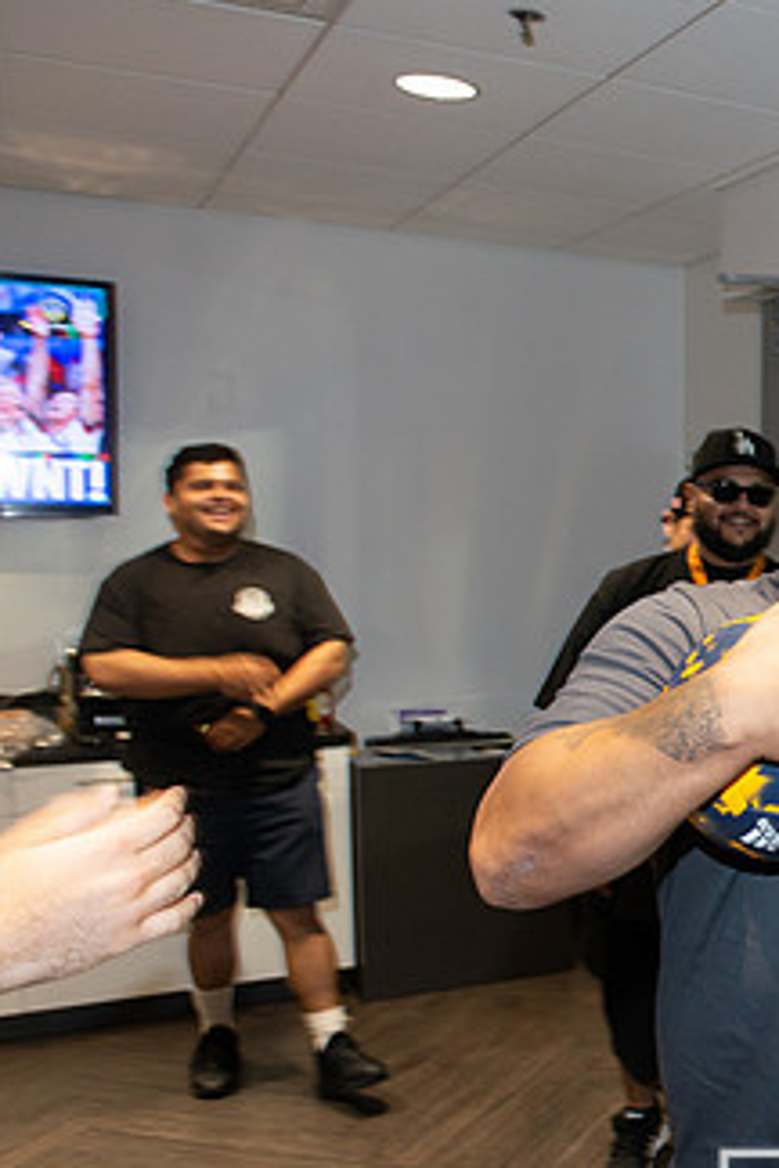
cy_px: 658
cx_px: 974
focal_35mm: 43
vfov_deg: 45.3
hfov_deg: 27.0
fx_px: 1396
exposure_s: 1/60
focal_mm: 24
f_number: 6.3
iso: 640
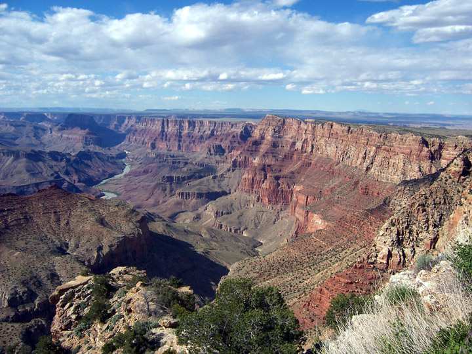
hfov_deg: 55.4
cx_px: 236
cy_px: 177
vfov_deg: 42.9
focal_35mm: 33
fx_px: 450
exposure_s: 1/750
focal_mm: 5.5
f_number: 5.6
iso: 80
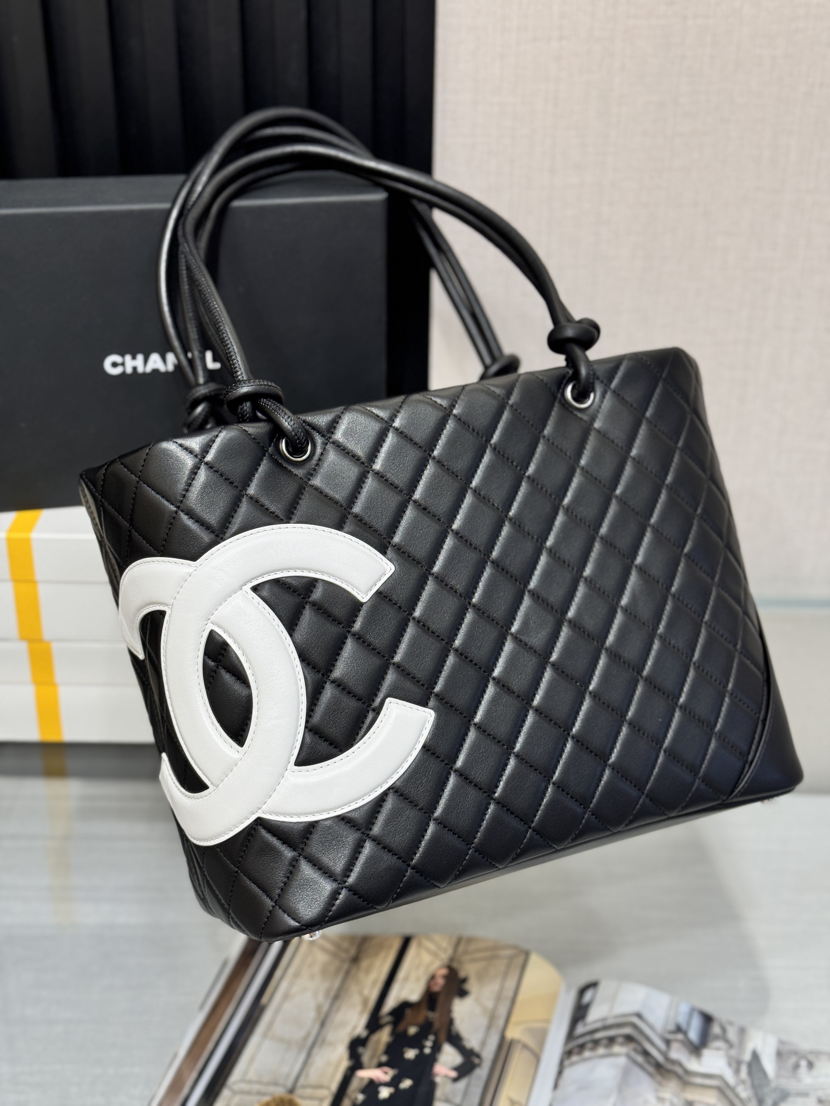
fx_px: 1535
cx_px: 415
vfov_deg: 39.7
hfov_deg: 30.3
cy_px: 553
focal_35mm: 48
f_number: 1.78
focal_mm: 6.76
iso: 64
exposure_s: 1/527
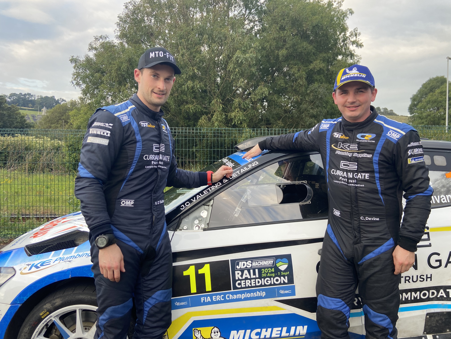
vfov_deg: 53.1
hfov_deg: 67.3
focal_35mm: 26
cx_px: 226
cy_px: 170
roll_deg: -0.2
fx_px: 339
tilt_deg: +3.1
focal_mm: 4.25
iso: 40
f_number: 1.8
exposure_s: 1/121
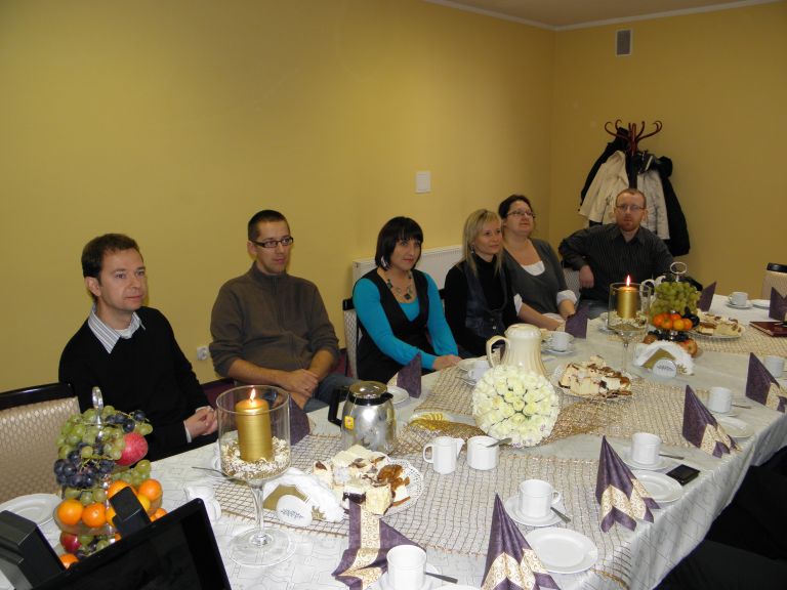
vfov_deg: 49.7
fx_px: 637
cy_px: 295
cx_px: 394
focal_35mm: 28
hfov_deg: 63.4
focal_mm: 5
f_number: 3.5
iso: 100
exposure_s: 1/30
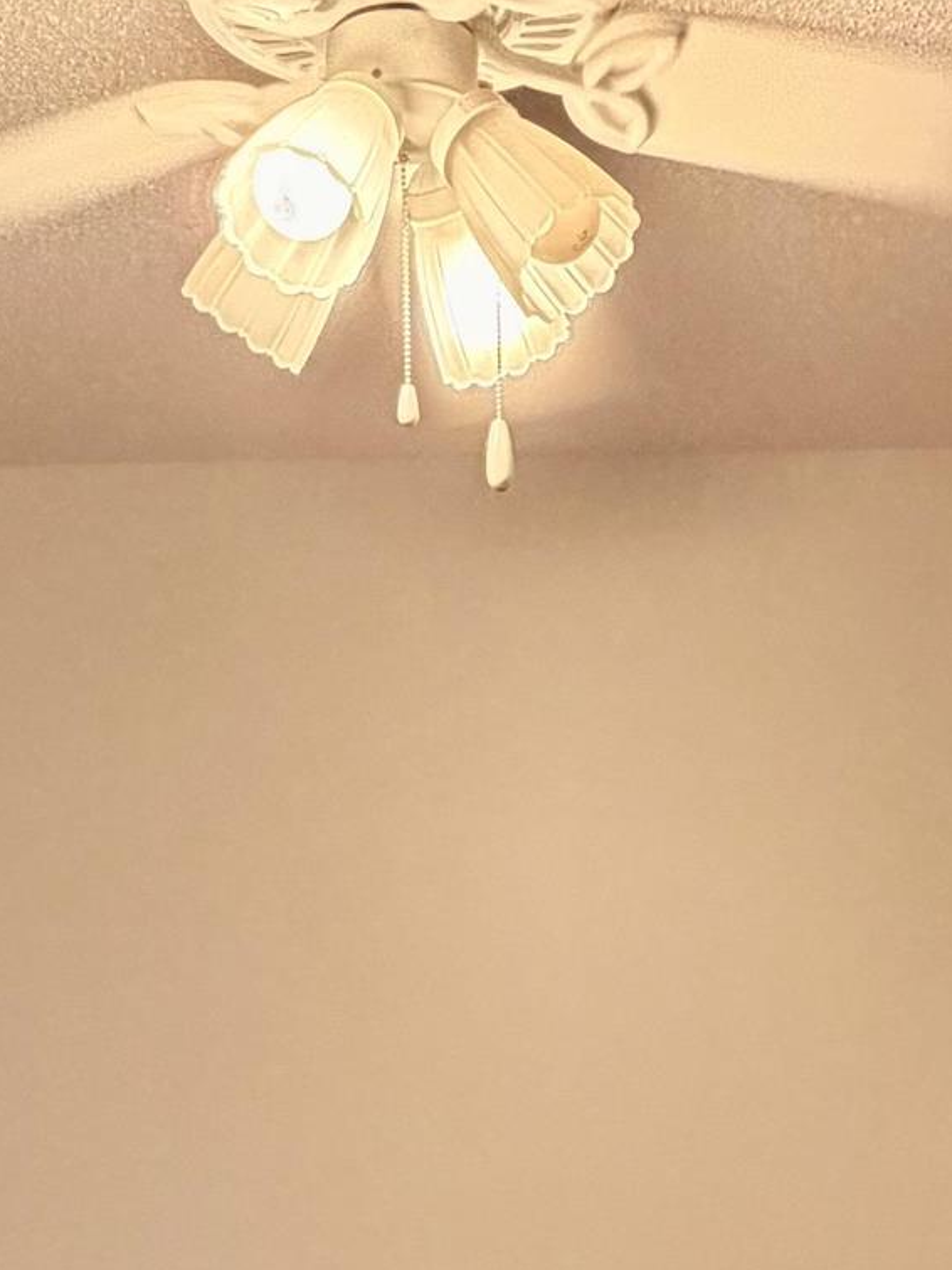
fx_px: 2091
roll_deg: +1.0
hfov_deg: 25.6
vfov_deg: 31.6
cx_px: 532
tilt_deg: -5.0
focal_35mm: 57
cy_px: 1223
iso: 250
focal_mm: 2.22
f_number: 2.2
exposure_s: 1/60
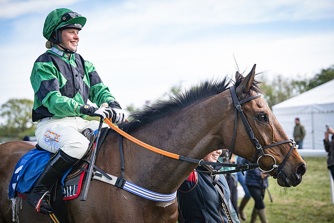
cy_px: 112
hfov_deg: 28.8
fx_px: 650
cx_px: 167
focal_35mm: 70
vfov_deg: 19.5
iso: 400
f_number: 4
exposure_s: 1/1250
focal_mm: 70
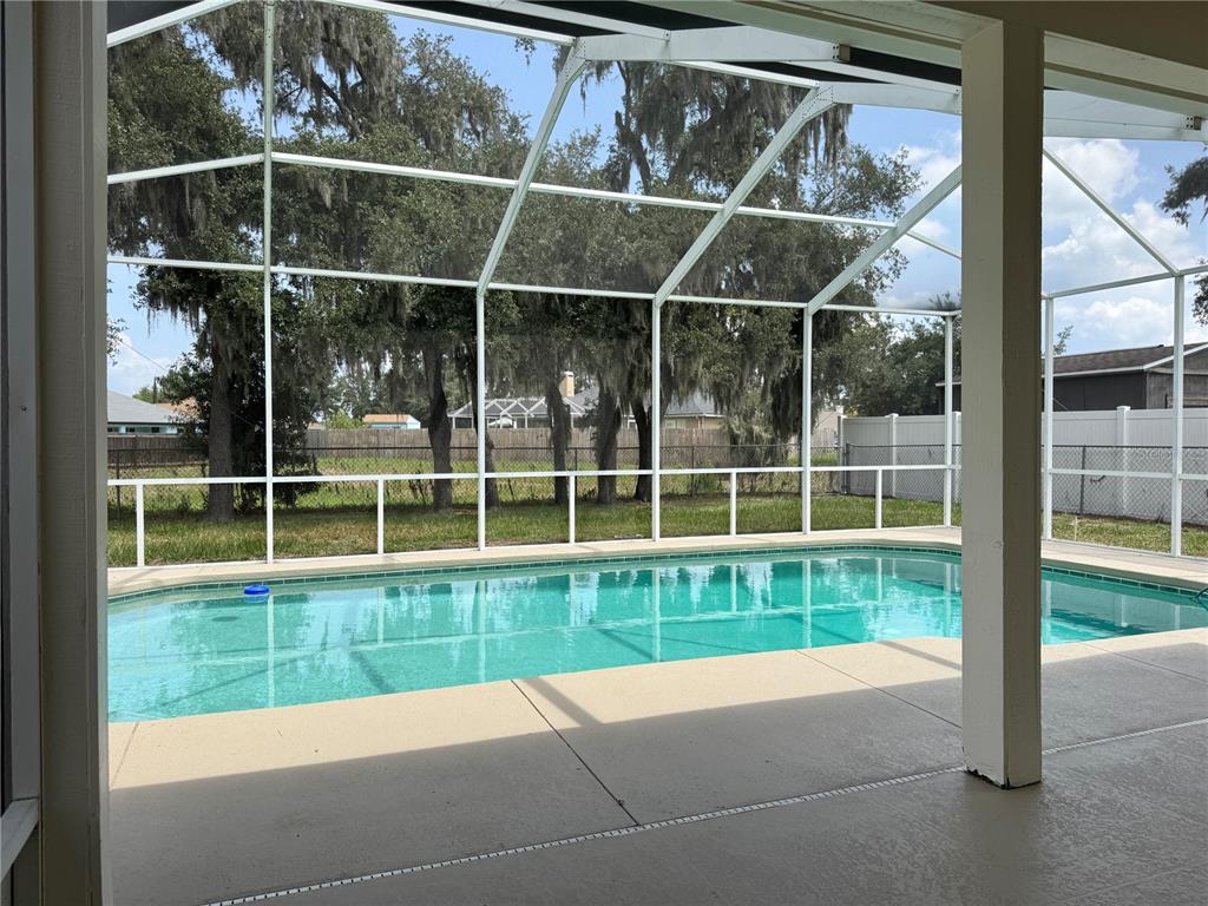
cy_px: 453
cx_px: 604
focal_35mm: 24
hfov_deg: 71.6
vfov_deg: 56.8
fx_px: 838
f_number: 1.78
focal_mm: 6.76
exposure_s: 1/2415
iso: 80
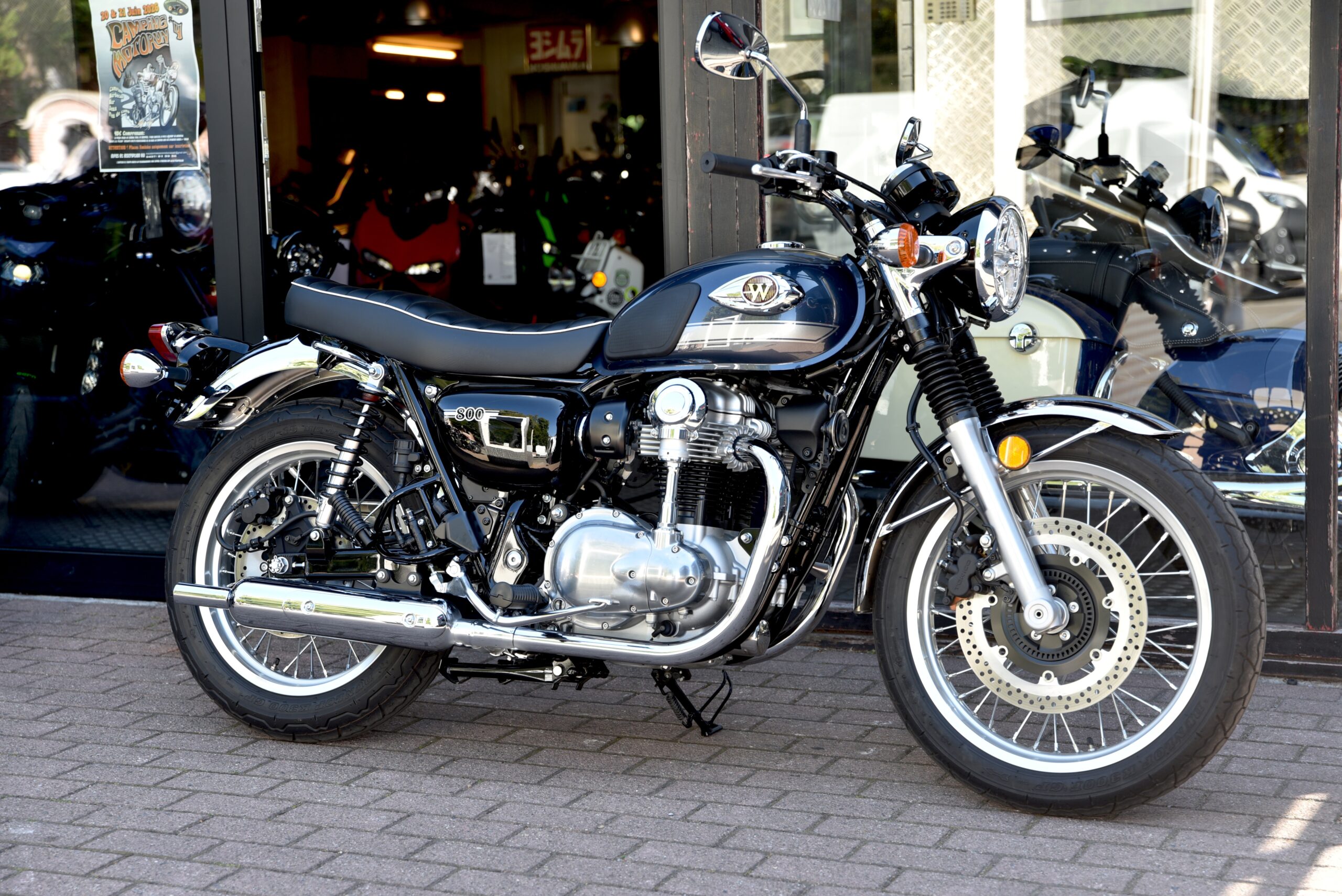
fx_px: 2312
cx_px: 671
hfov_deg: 32.4
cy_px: 448
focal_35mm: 62
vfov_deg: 21.9
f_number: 4
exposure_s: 1/60
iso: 100
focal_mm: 62
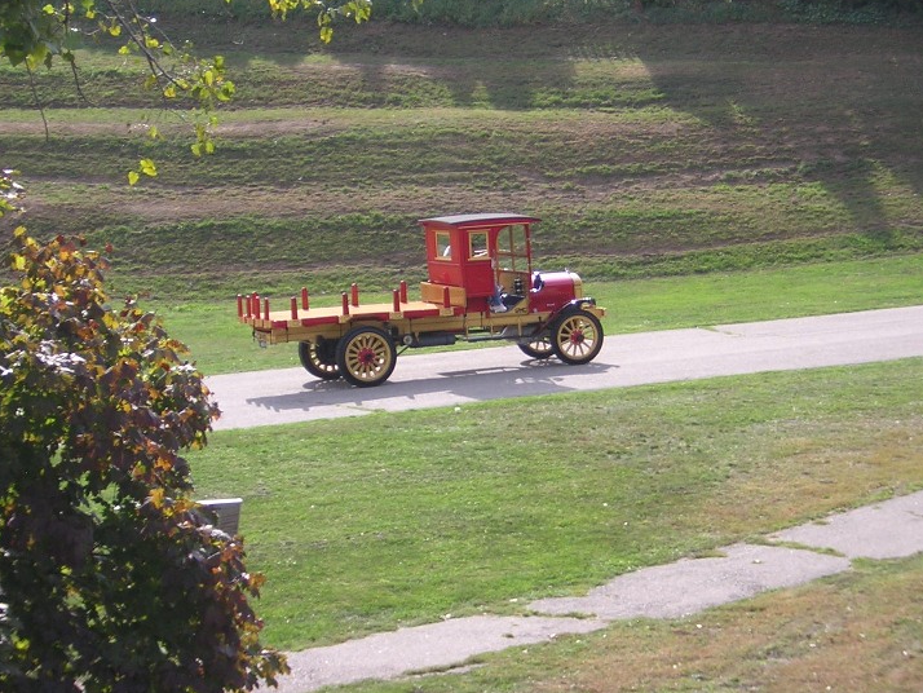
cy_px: 308
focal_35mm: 121
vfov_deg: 12.3
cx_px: 486
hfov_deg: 16.3
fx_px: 3227
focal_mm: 14.1
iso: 100
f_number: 4.7
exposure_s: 1/143
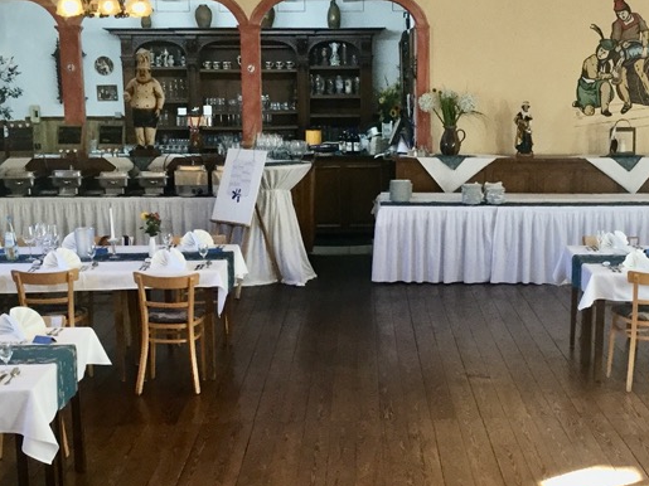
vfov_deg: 22.5
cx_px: 396
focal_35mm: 65
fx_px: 1218
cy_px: 307
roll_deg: -1.3
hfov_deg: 29.7
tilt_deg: -12.3
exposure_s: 1/33
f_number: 2.4
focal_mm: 3.3
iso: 100
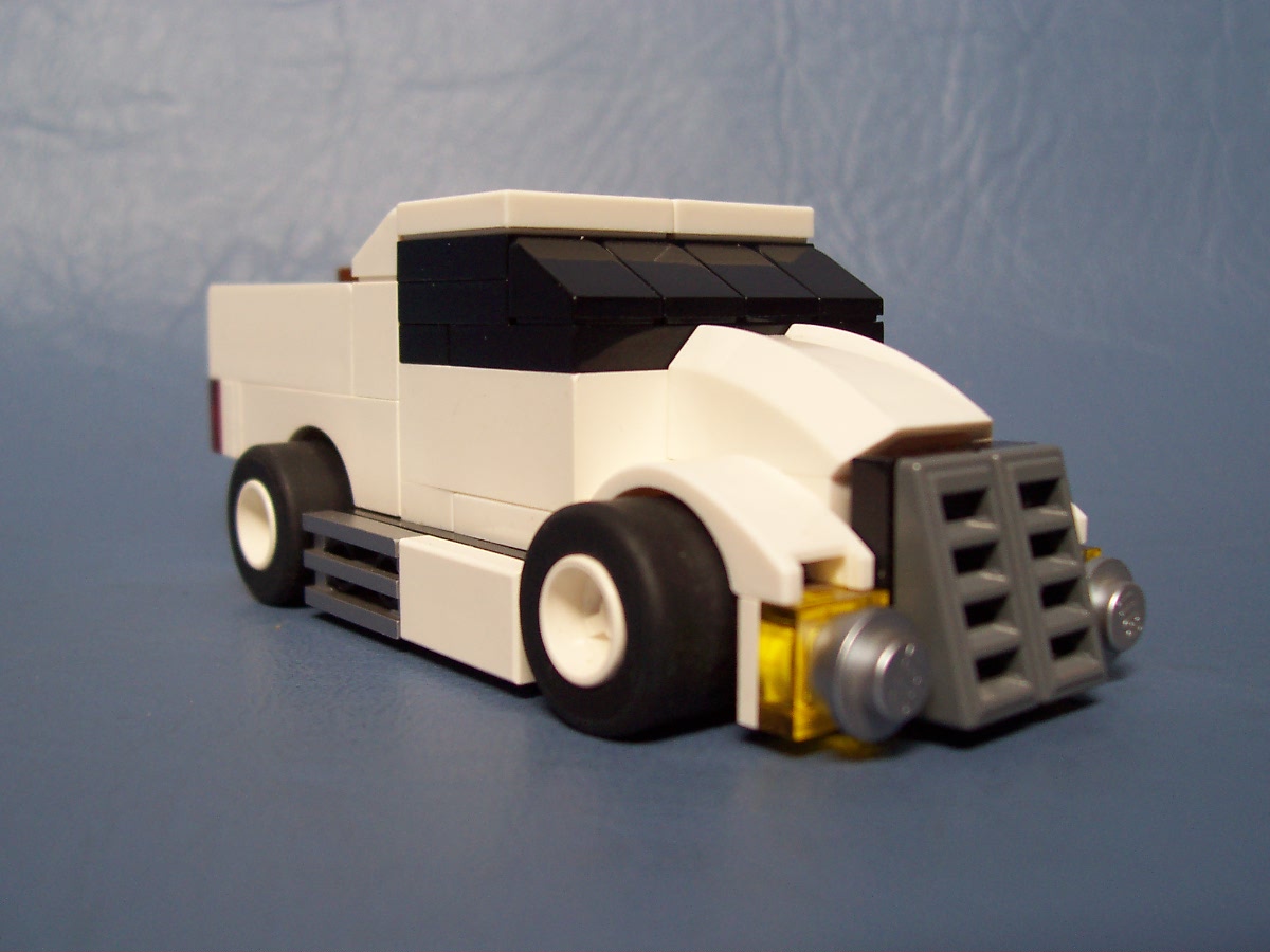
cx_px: 635
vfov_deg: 38.7
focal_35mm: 37
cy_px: 476
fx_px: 1357
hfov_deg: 50.1
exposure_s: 1/125
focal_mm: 5.6
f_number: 2.8
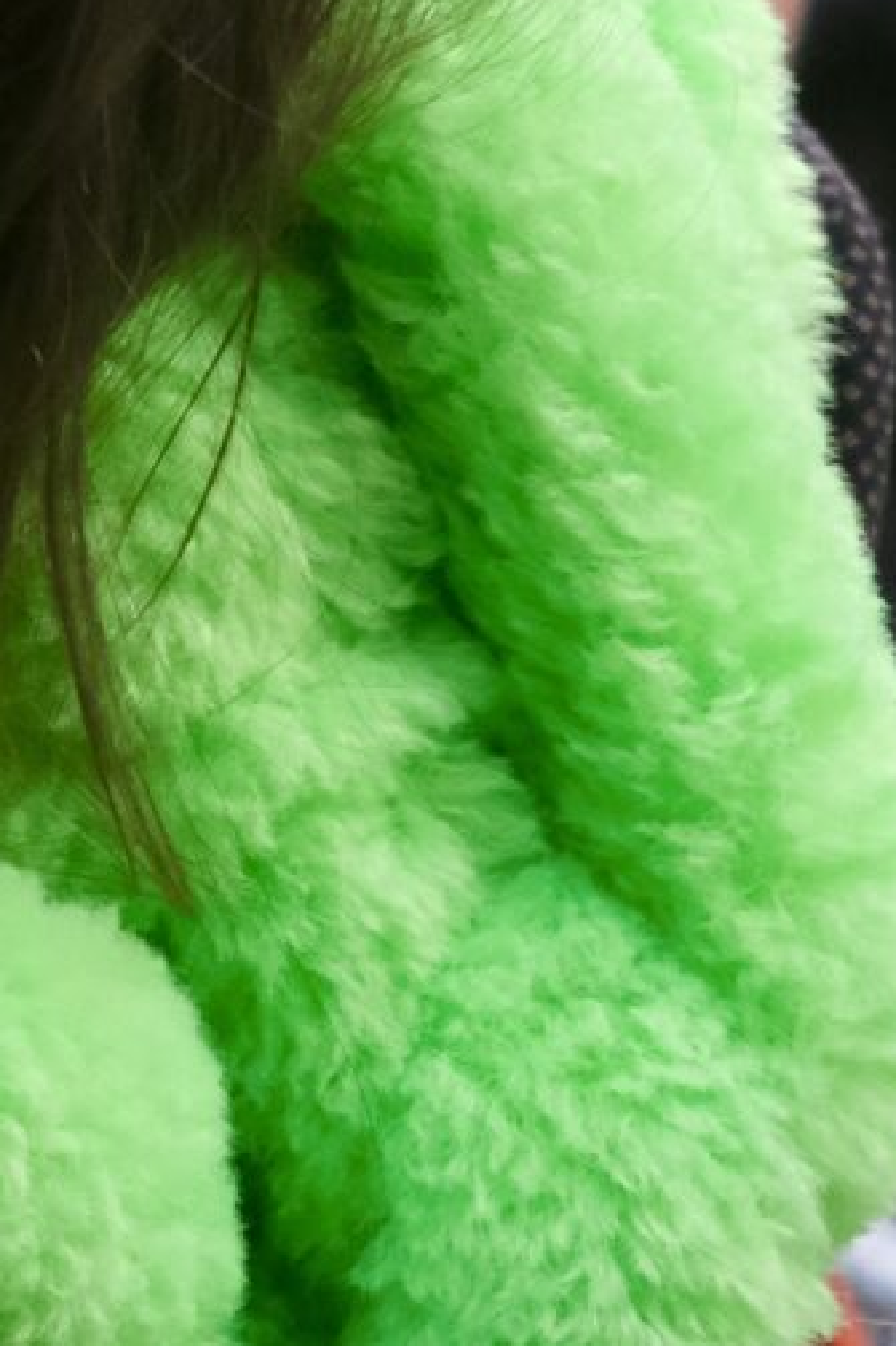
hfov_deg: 3.6
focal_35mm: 382
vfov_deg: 5.4
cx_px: 207
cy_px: 533
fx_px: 14270
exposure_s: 1/500
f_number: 4.5
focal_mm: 50
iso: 3200
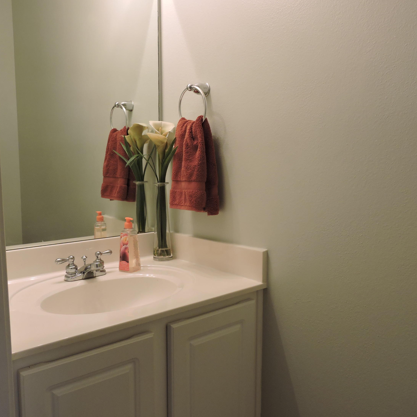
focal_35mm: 29
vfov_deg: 55.6
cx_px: 182
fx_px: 395
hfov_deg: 55.5
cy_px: 206
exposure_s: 1/30
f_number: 3.3
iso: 180
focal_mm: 4.3
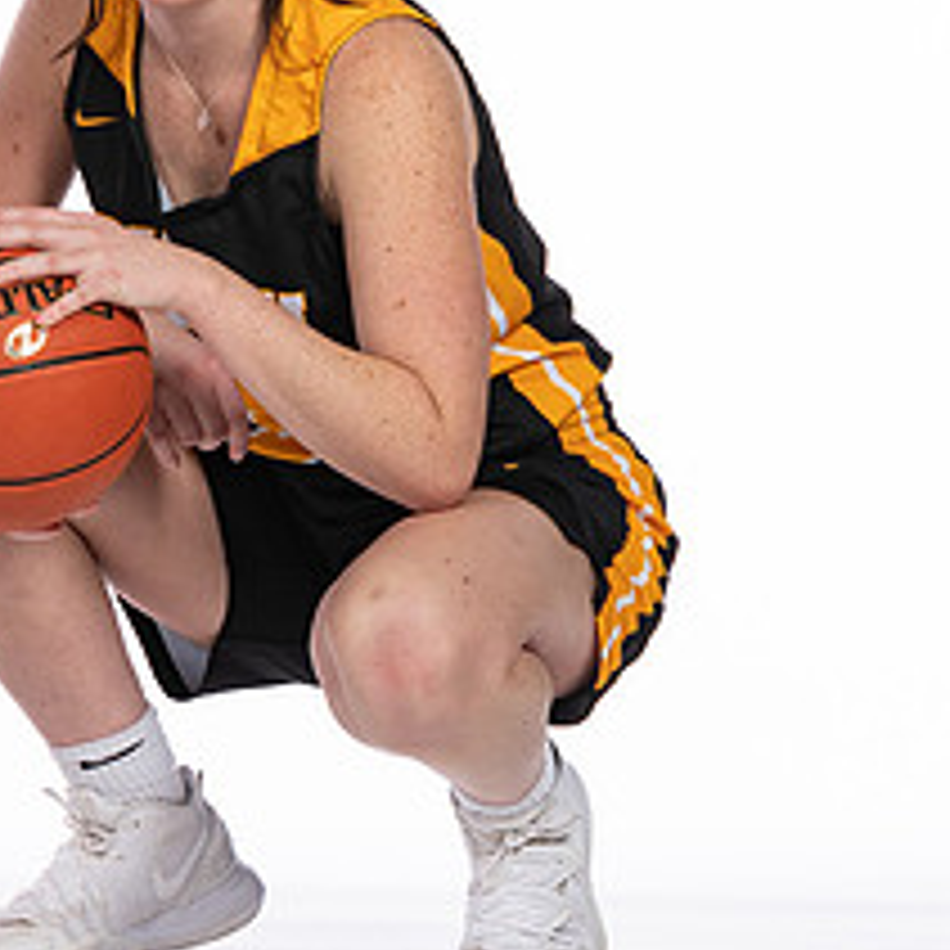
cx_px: -35
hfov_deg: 5.0
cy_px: 300
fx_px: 10836
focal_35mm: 349
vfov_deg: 5.0
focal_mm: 82
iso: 100
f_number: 5.6
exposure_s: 1/100
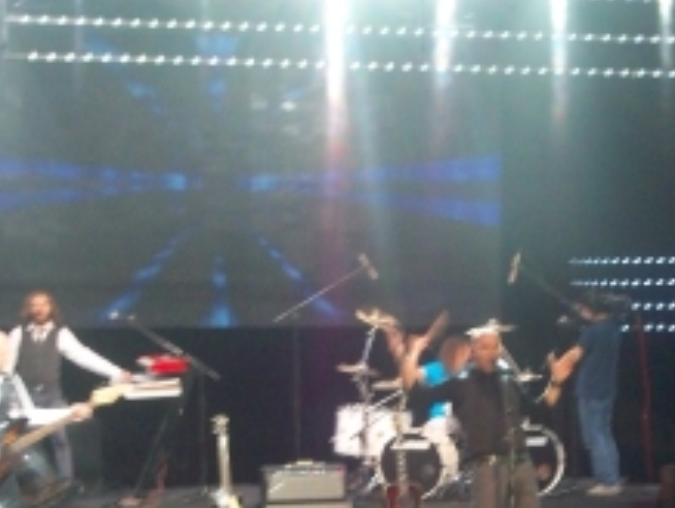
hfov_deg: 16.2
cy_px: 458
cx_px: 455
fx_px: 2362
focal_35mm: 121
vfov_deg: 12.2
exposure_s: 1/8
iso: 200
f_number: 4.1
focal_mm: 11
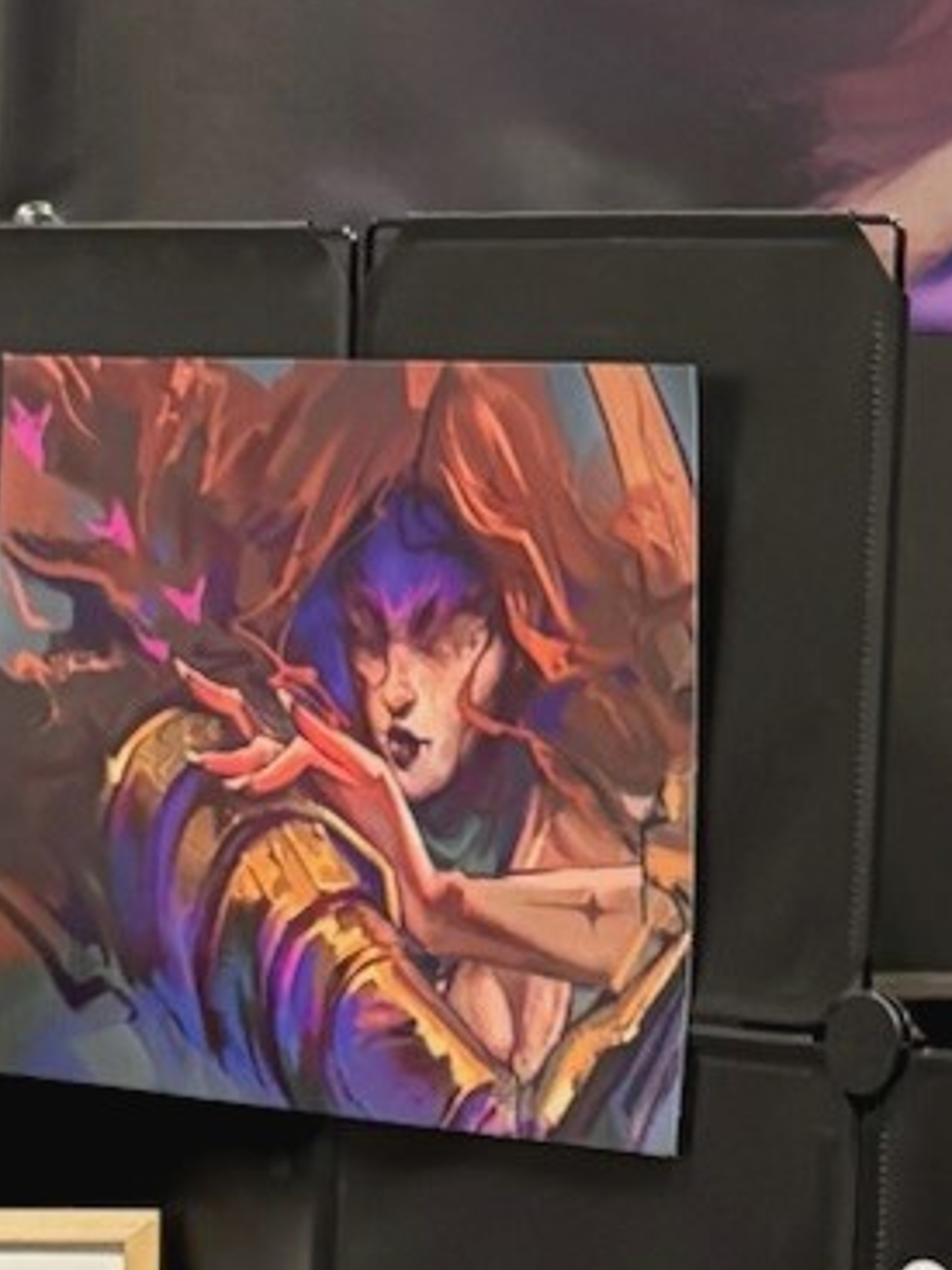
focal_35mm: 145
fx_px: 5320
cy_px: 920
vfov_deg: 13.6
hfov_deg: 9.0
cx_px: 2482
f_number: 1.6
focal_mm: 5.96
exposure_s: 1/60
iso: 250
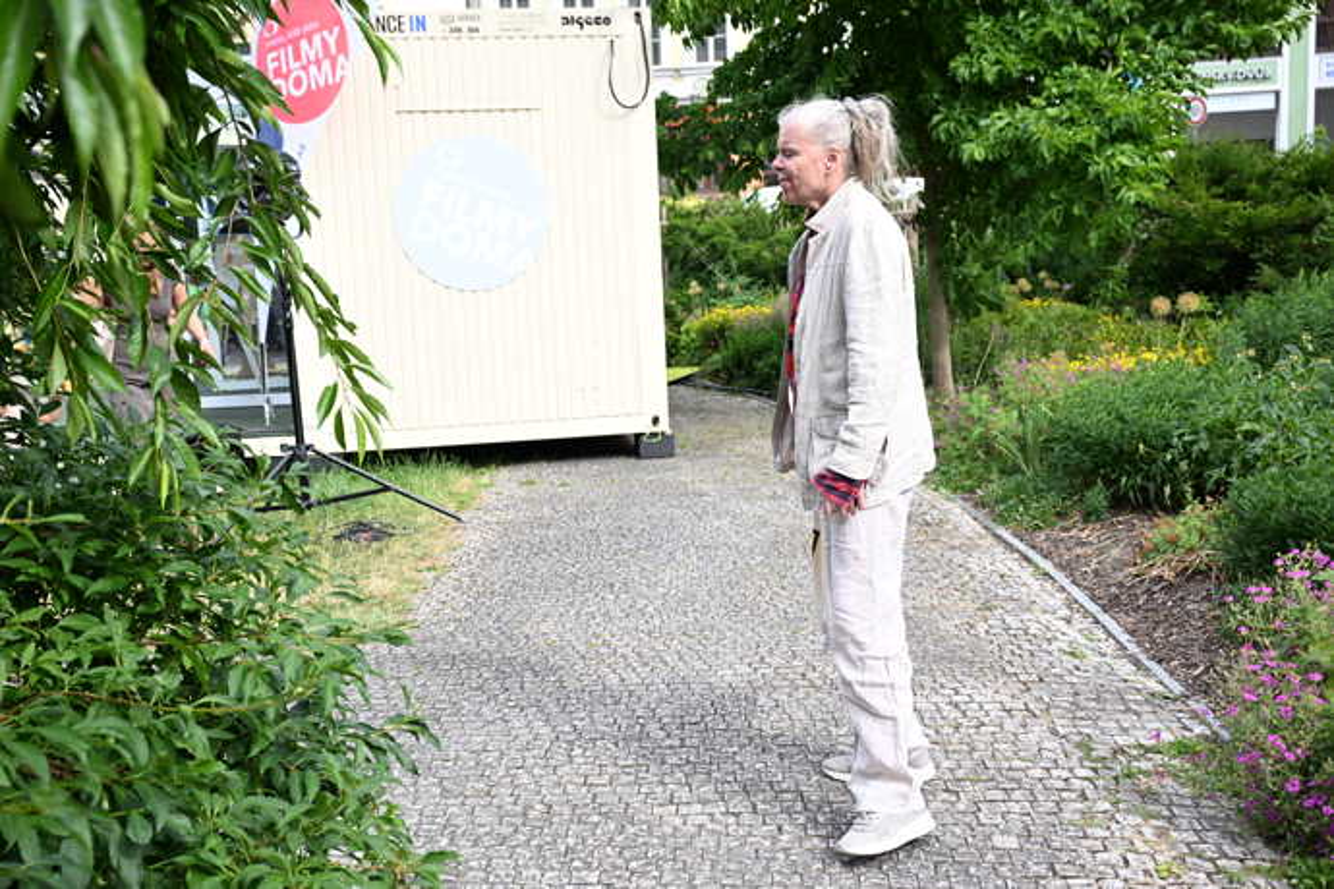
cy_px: 444
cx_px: 667
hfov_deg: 53.1
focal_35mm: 36
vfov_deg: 36.9
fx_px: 1334
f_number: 5.6
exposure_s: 1/800
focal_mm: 36
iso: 800
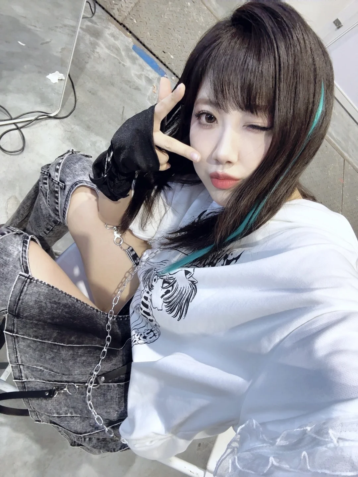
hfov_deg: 58.9
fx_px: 317
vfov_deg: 73.9
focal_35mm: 23
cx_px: 179
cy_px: 238
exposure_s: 1/50
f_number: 1.9
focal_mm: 2.69
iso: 250
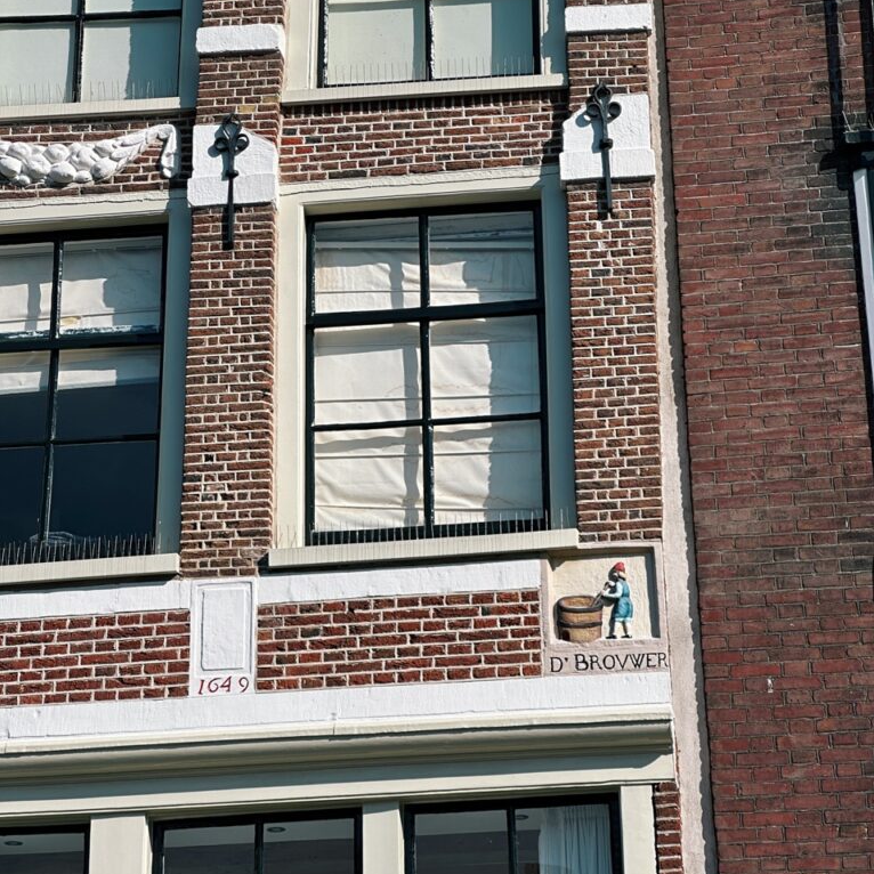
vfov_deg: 19.0
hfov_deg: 19.1
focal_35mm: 91
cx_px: 437
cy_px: 316
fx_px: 2599
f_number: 2.8
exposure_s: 1/1206
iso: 32
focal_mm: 9
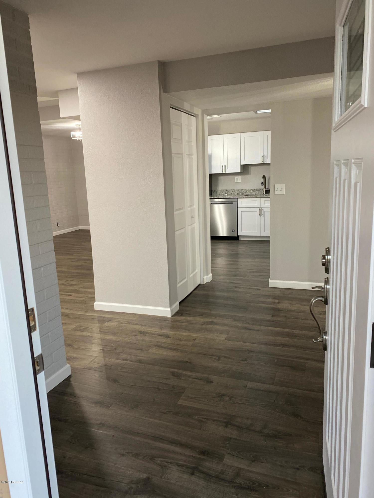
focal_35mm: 26
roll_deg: +1.9
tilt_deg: -10.5
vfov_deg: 67.3
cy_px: 249
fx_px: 375
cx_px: 187
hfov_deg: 53.1
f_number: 1.8
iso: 250
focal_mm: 4.25
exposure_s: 1/60
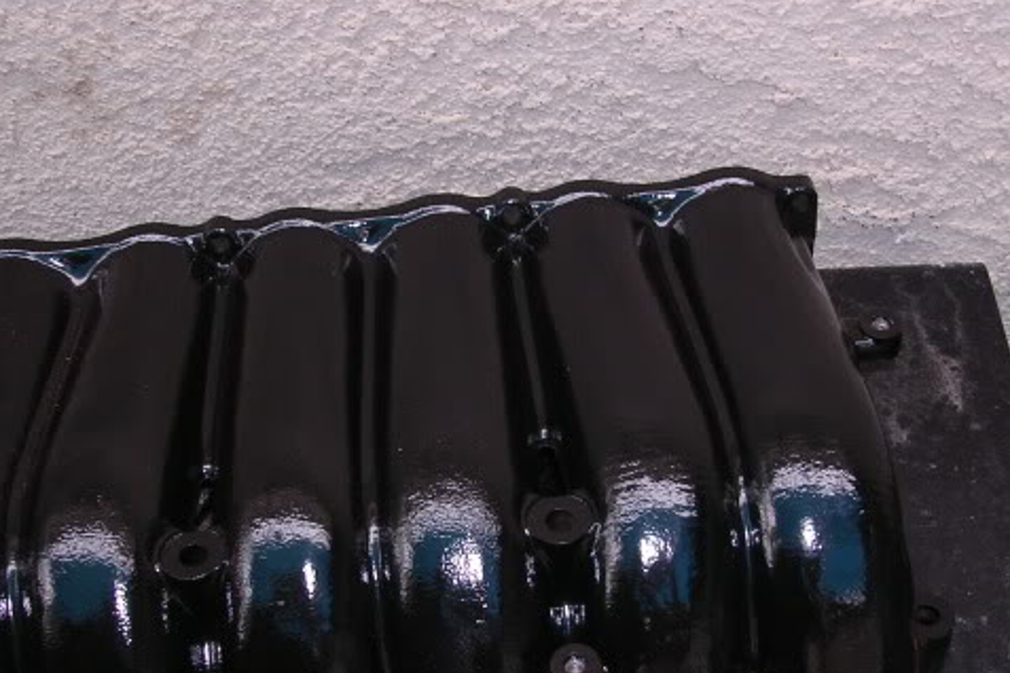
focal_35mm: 53
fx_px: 1487
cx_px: 538
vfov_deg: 25.5
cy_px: 398
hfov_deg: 37.5
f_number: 2.8
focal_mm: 5.8
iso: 100
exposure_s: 1/60.1
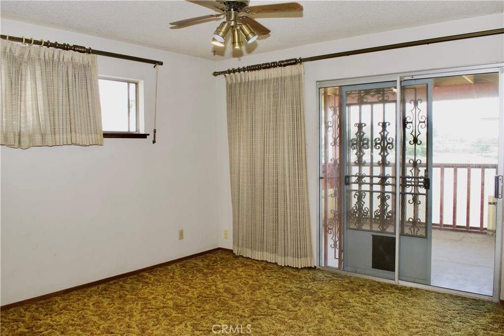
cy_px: 168
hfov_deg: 61.9
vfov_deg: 43.6
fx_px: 420
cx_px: 252
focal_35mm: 30
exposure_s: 1/125
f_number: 8
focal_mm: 20
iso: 1600
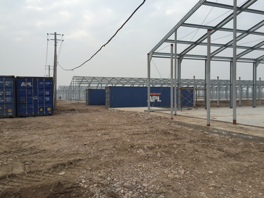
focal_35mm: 29
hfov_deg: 61.7
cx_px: 132
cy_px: 99
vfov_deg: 48.2
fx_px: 221
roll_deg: +0.2
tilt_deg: -0.4
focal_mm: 4.15
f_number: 2.2
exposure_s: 1/549
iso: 32
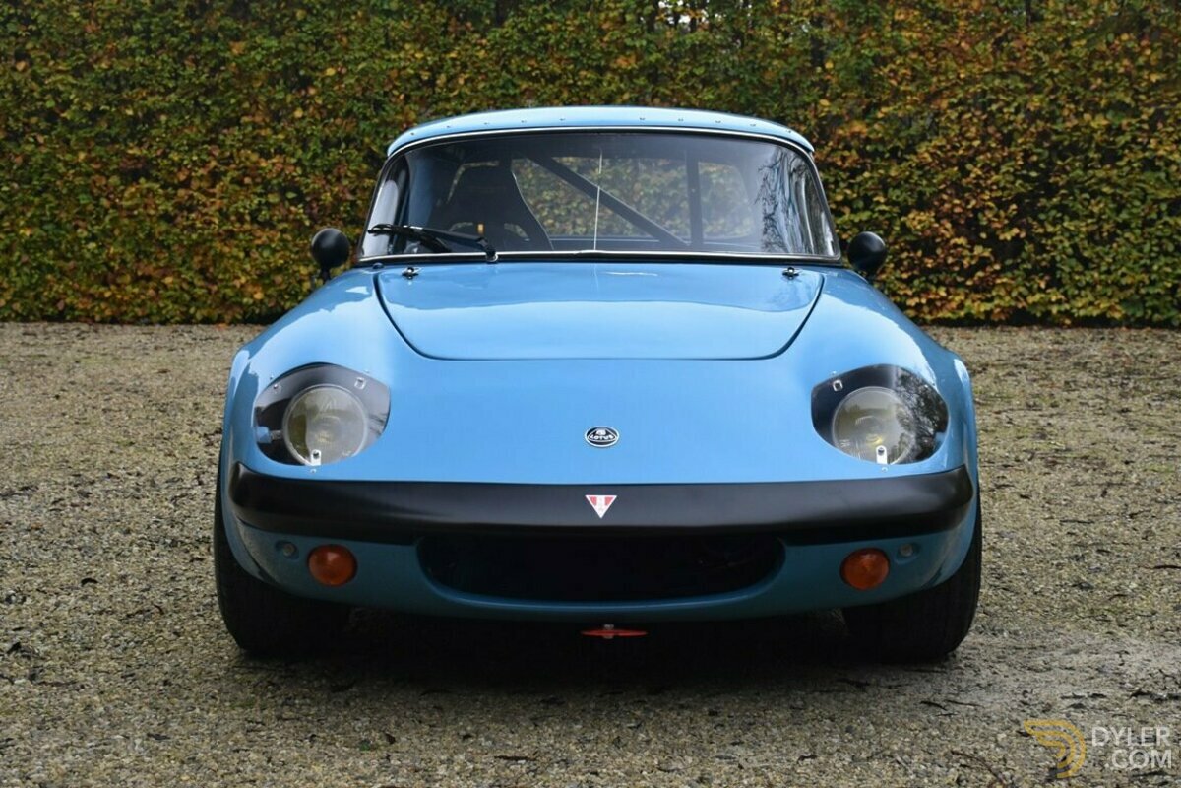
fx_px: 1476
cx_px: 590
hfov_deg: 43.6
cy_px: 394
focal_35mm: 45
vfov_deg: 29.9
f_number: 4
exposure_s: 1/200
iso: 800
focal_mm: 30
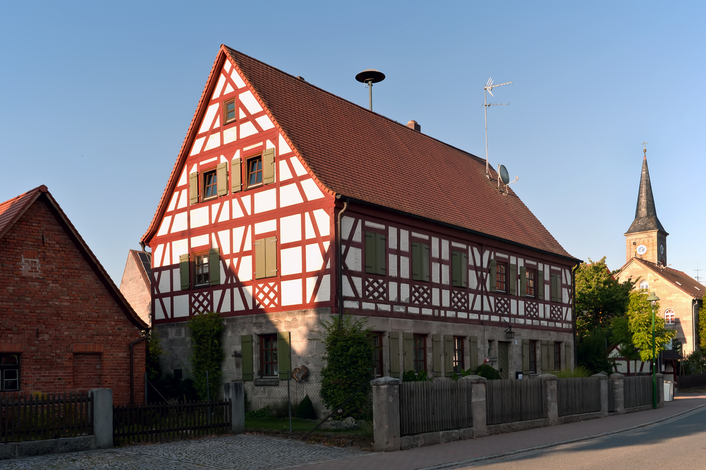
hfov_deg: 54.5
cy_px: 235
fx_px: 686
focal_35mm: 35
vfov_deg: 37.8
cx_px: 353
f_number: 10
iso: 250
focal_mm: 35
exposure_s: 1/200
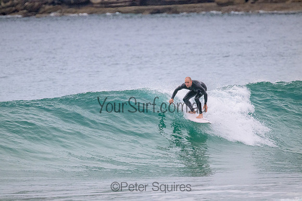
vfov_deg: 1.7
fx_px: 6712
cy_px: 100
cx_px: 151
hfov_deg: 2.6
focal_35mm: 800
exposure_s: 1/1250
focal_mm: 800
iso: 3600
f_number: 11
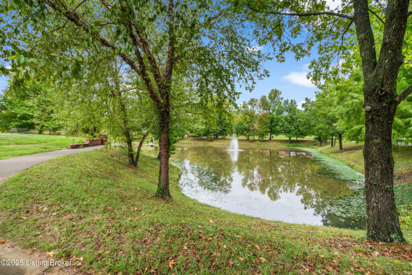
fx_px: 183
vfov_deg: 73.7
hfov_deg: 96.7
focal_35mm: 16
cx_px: 206
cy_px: 138
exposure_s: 1/160
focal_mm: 16
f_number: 11
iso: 400
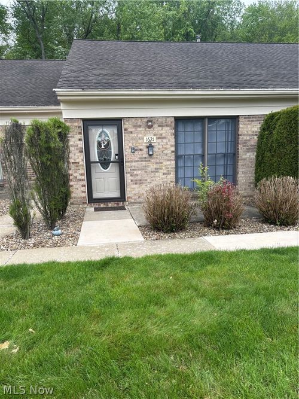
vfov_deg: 67.3
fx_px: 300
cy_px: 200
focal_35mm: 26
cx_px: 150
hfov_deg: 53.0
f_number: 1.6
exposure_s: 1/221
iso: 40
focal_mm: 5.96
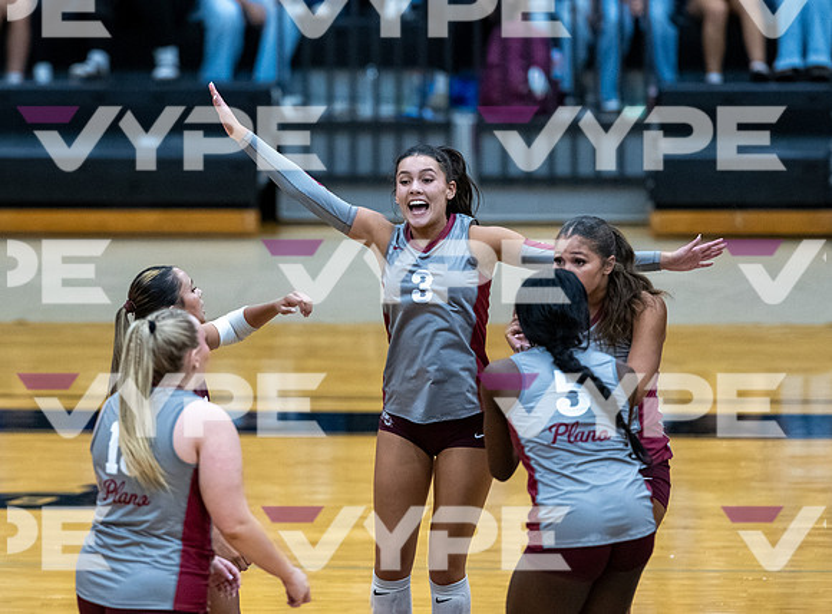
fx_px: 7621
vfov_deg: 4.6
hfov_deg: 6.2
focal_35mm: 319
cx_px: 280
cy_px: 266
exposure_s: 1/1600
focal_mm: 200
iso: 3200
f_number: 2
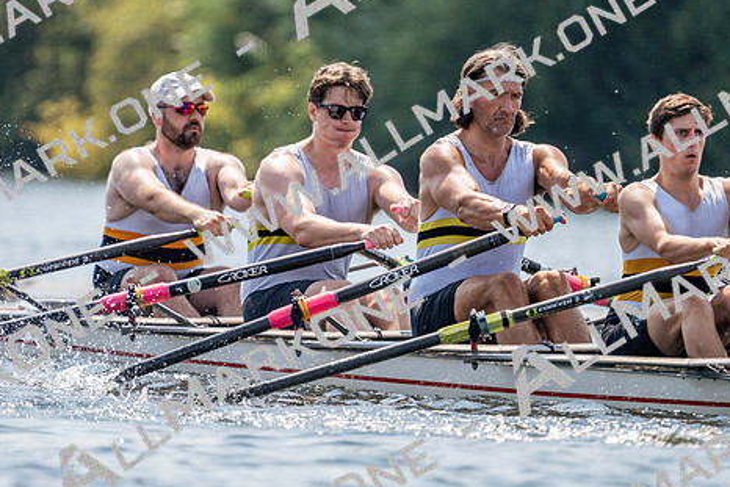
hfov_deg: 2.8
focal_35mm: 747
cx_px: 378
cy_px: 270
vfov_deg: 1.8
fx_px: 15151
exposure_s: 1/1600
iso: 250
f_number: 6.3
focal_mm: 600
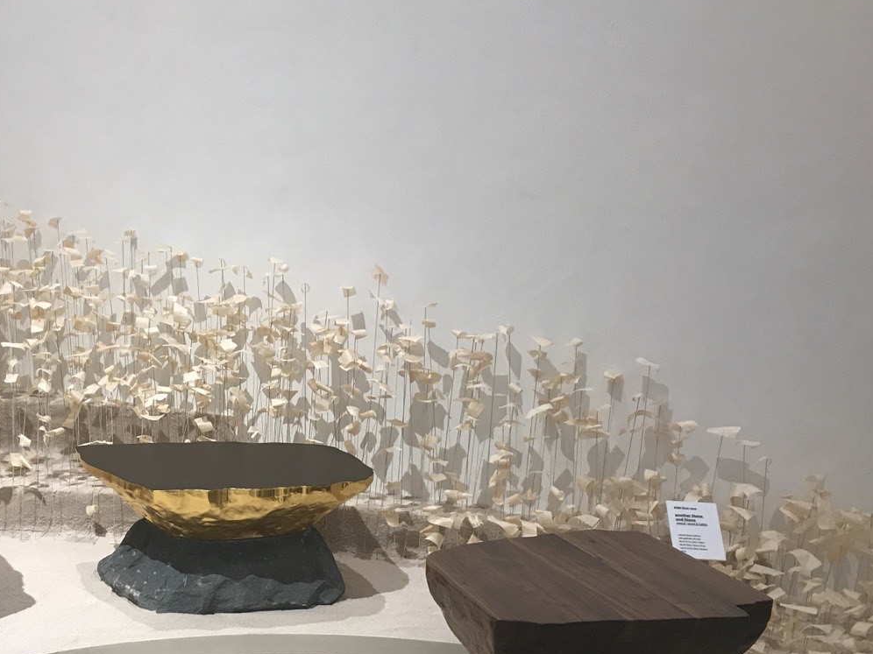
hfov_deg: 41.0
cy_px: 461
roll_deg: -1.5
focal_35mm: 45
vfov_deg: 31.8
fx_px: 1135
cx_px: 232
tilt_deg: -11.7
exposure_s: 1/33
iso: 32
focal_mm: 3.99
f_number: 1.8
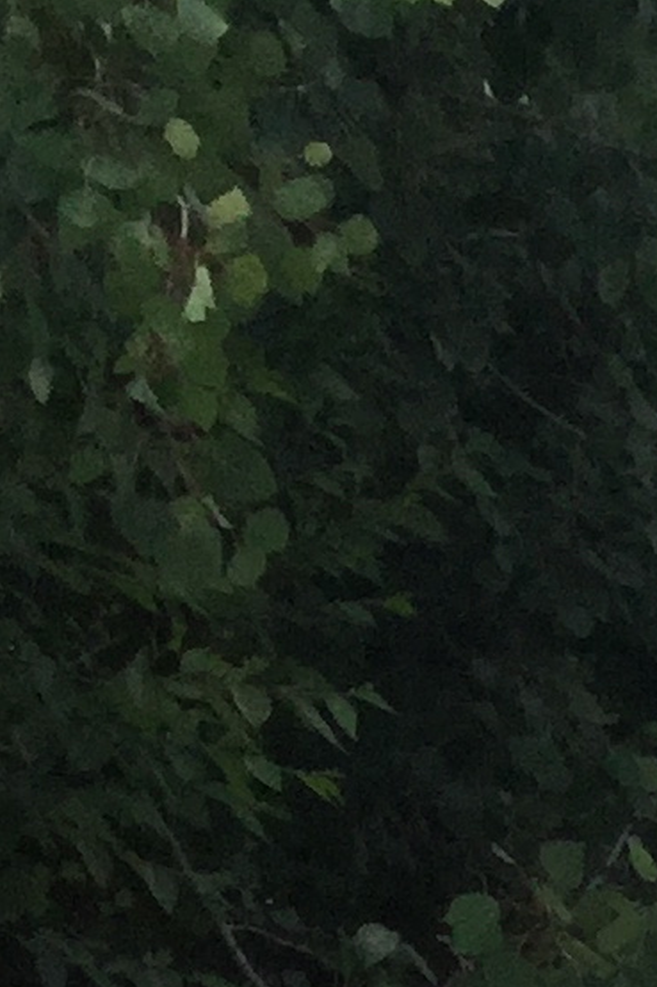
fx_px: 5204
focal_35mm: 190
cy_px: 2065
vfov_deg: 9.9
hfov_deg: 6.3
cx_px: 2361
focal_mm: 3.3
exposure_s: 1/876
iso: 25
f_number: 2.4
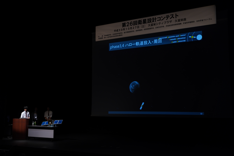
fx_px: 273
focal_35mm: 42
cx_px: 117
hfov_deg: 46.4
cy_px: 78
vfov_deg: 31.9
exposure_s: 1/80
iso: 800
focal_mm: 42
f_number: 4
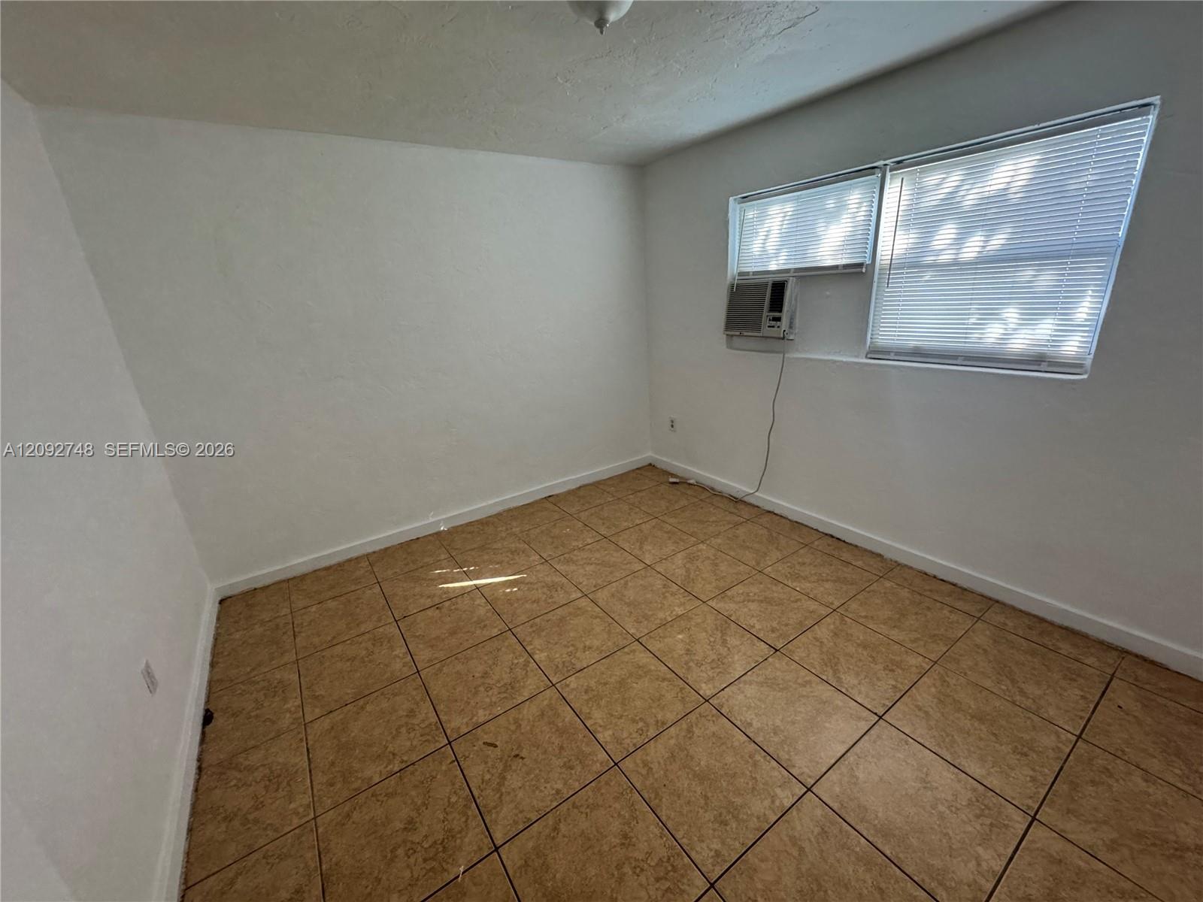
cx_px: 602
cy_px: 451
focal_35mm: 14
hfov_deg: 102.1
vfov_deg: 85.7
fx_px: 487
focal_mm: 2.22
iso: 320
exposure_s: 1/87
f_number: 2.2
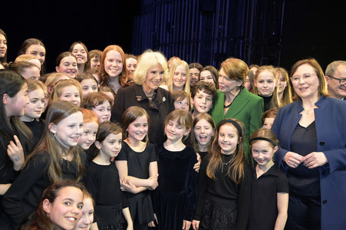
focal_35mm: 36
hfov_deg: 53.2
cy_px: 115
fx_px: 346
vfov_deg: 36.8
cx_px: 173
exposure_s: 1/250
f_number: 5.6
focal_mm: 36
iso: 5000
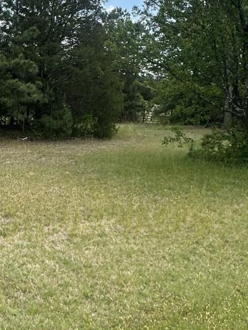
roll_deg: -3.8
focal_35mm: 52
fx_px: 496
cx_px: 14
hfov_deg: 26.9
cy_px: 147
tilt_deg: -6.3
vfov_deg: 36.8
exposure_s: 1/612
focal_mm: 2.22
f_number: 2.2
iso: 40
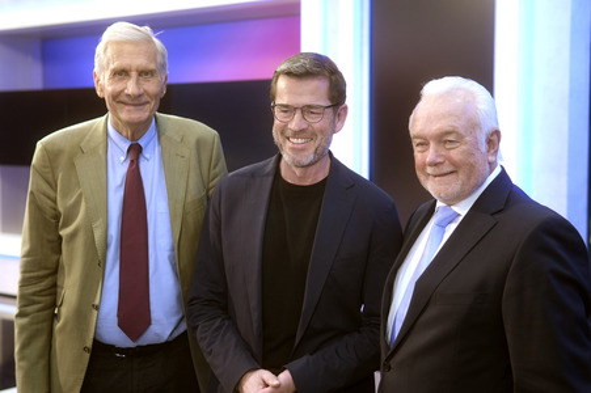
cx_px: 296
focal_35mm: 45
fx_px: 738
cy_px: 196
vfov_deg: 29.8
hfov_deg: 43.6
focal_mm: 30
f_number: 2.2
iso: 640
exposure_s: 1/100
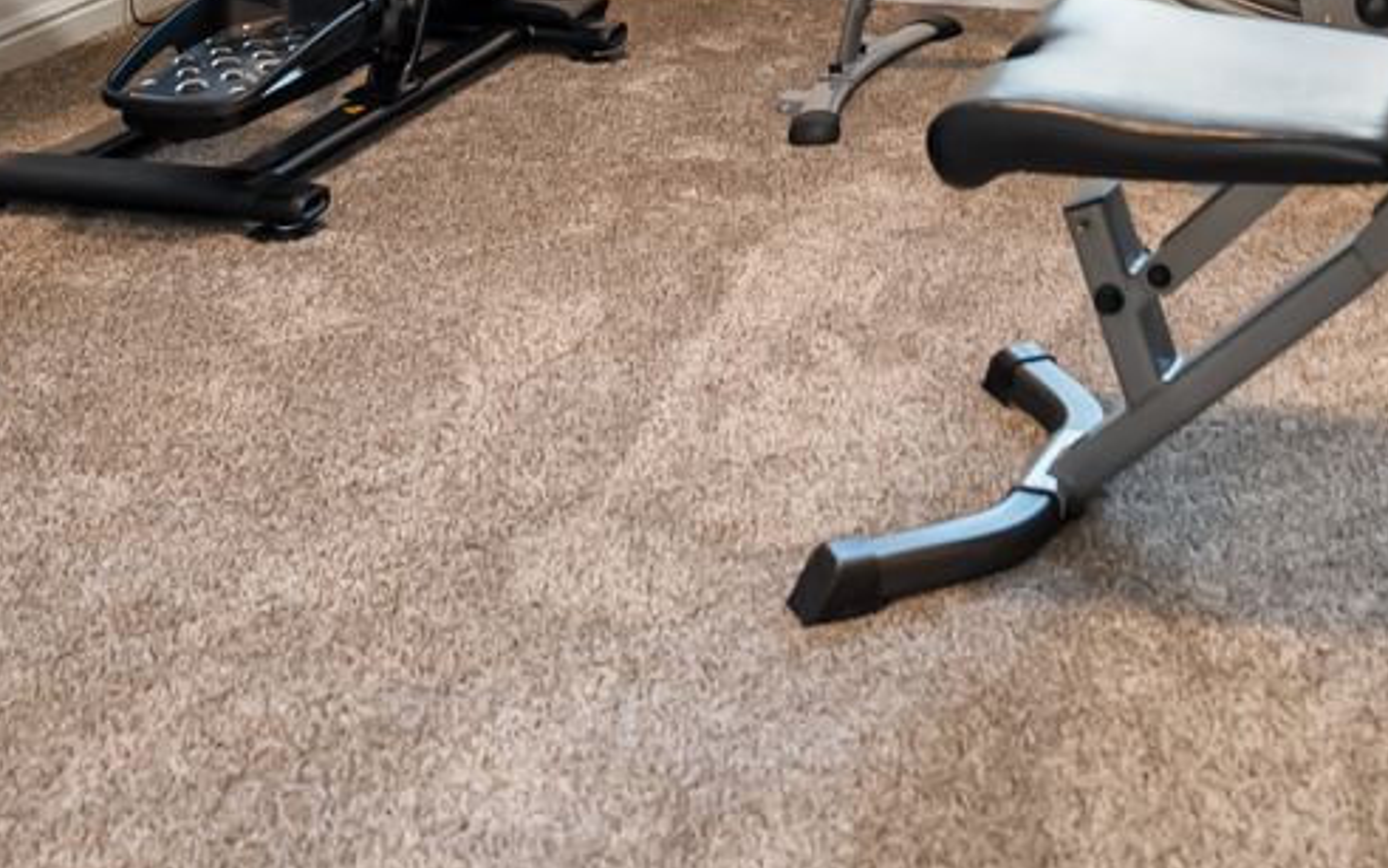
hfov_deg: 29.0
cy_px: -852
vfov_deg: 15.4
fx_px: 2573
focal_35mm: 68
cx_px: 1238
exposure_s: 1/4
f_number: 2.8
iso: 800
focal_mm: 16
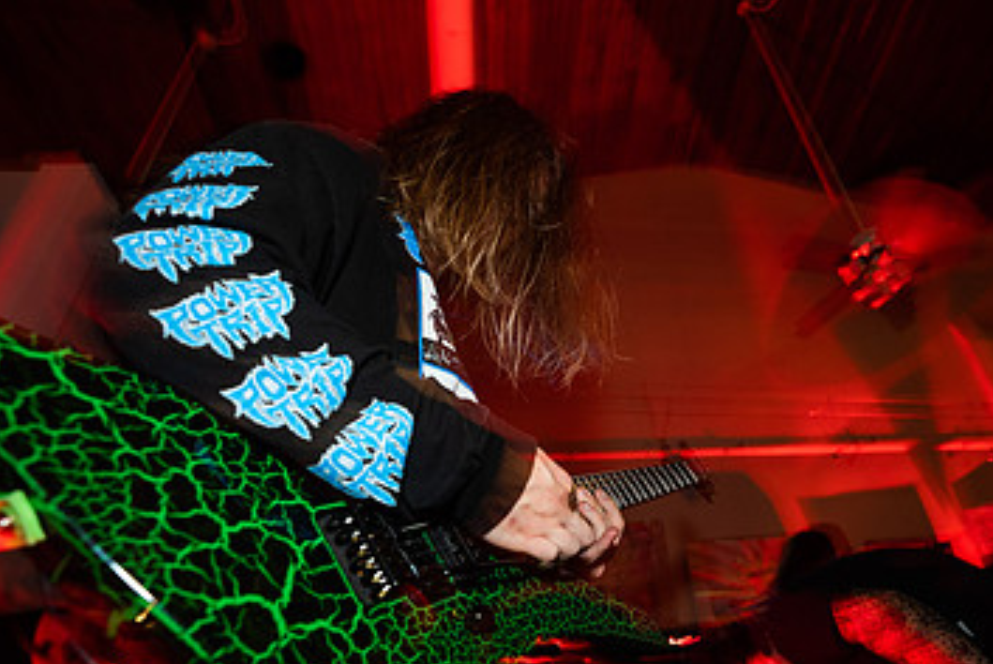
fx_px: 635
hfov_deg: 74.0
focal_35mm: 23
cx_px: 653
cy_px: 429
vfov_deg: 54.3
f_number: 2.8
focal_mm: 14
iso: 800
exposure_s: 1/13
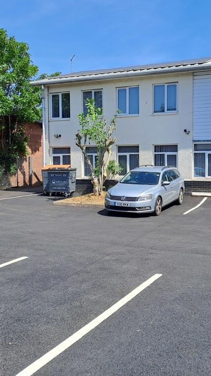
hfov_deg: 31.7
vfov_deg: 54.0
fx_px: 368
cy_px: 186
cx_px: 142
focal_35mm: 37
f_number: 1.8
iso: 32
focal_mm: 4.65
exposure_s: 1/1233
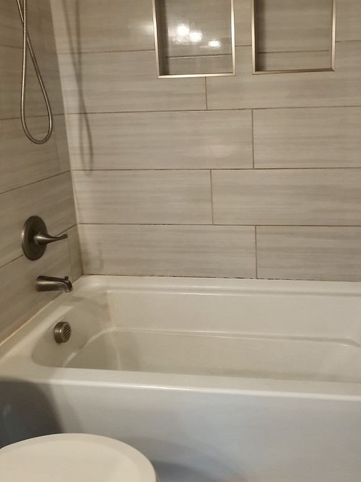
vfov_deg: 53.9
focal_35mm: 34
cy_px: 226
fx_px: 473
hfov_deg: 41.4
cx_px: 228
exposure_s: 1/60
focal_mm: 4.25
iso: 200
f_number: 1.8
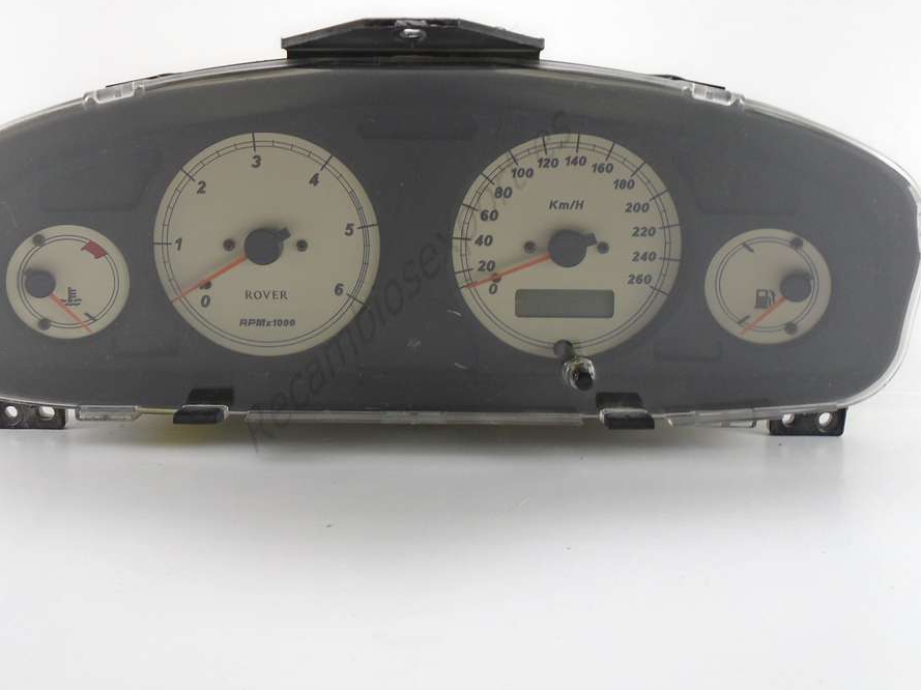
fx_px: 851
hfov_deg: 56.7
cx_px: 416
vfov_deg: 43.9
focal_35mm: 32
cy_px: 274
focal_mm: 4.6
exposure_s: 1/60
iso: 100
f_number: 3.2
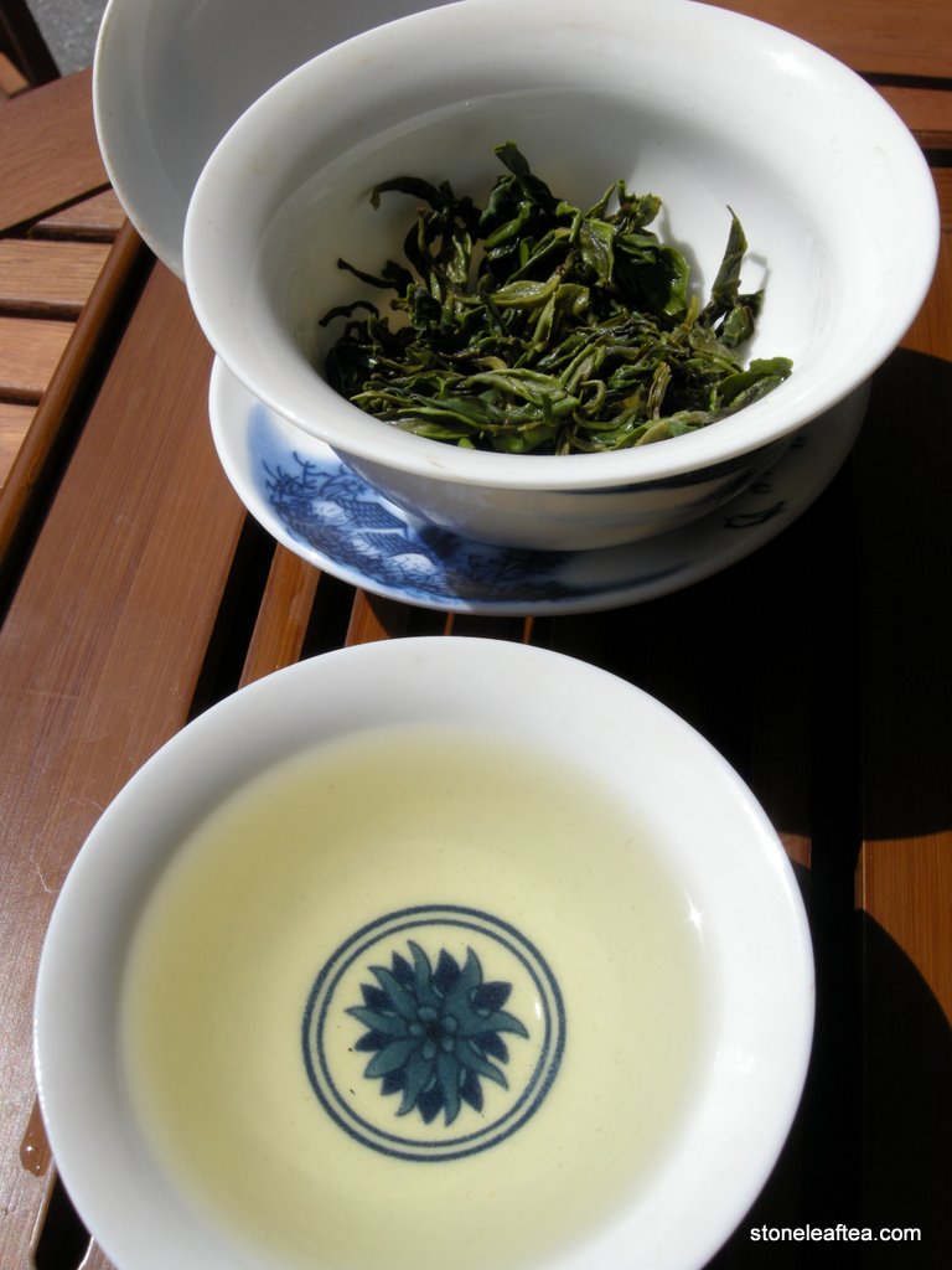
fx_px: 1283
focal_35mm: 35
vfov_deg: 52.6
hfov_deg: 40.7
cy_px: 635
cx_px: 476
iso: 64
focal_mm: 7.5
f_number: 6.8
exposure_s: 1/282
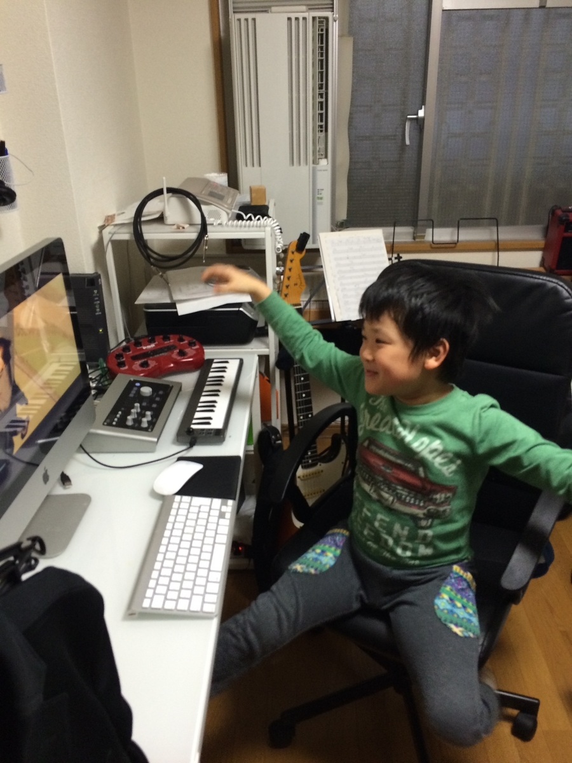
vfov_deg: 61.7
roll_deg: +0.9
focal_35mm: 29
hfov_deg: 48.2
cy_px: 382
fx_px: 639
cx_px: 286
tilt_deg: -23.7
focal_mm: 4.15
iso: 160
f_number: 2.2
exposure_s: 1/30
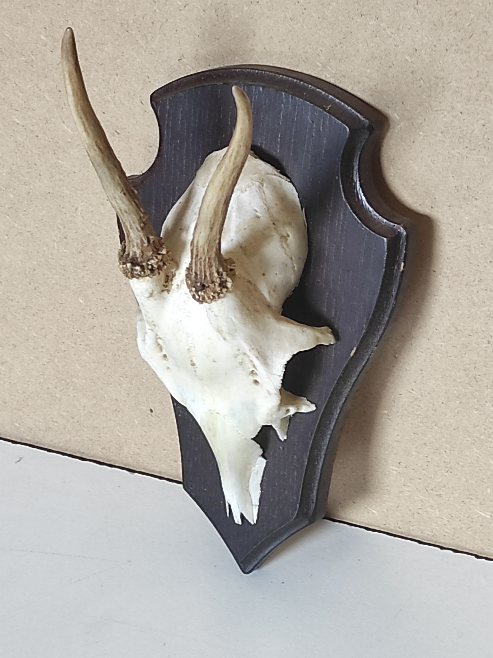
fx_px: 475
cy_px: 329
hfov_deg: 54.8
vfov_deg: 69.4
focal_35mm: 25
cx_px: 246
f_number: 1.89
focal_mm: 5.43
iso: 313
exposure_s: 1/50
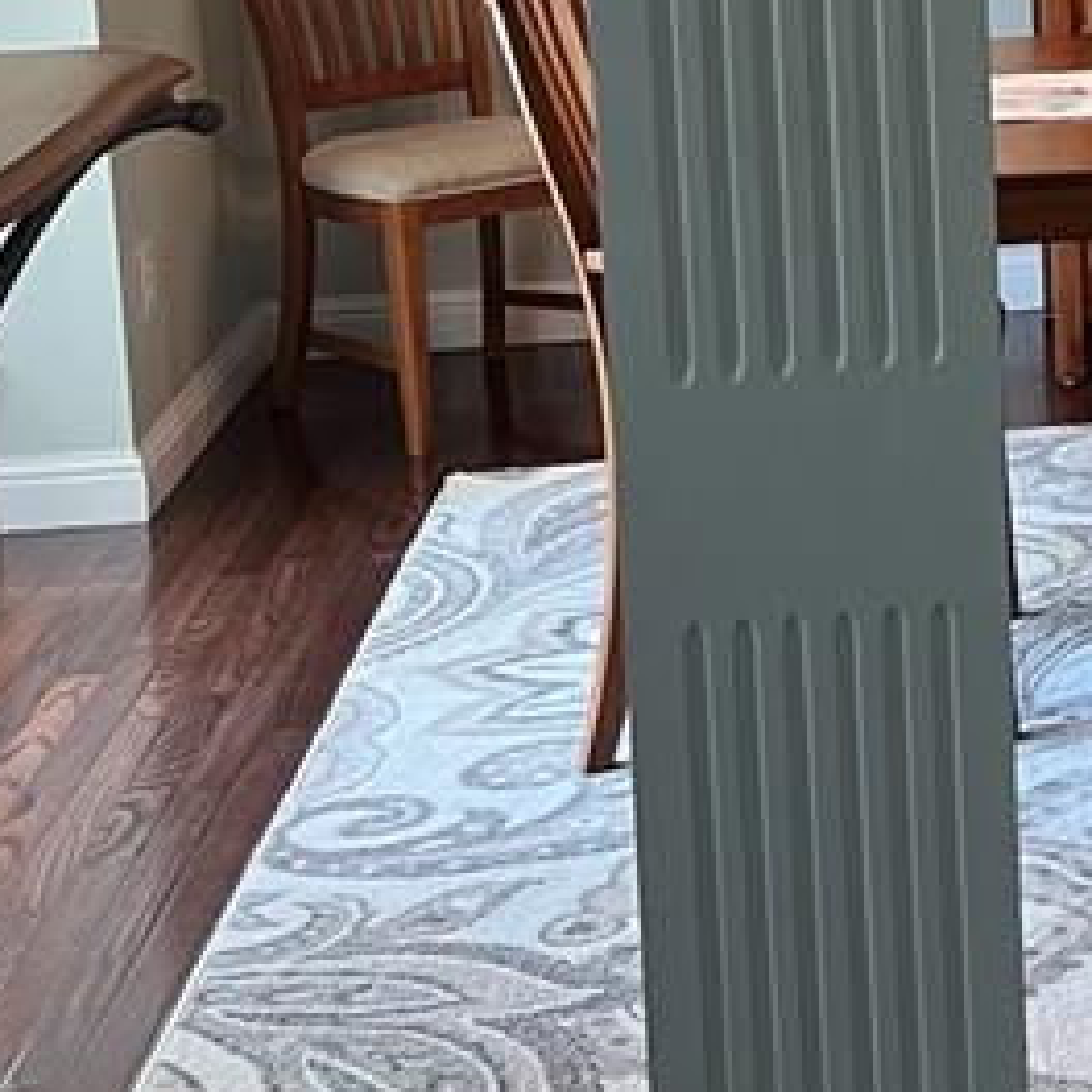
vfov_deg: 19.0
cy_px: -8
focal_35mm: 89
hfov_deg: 16.6
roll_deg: +1.0
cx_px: 1894
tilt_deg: -7.4
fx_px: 3176
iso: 100
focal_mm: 5.7
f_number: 1.5
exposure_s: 1/60
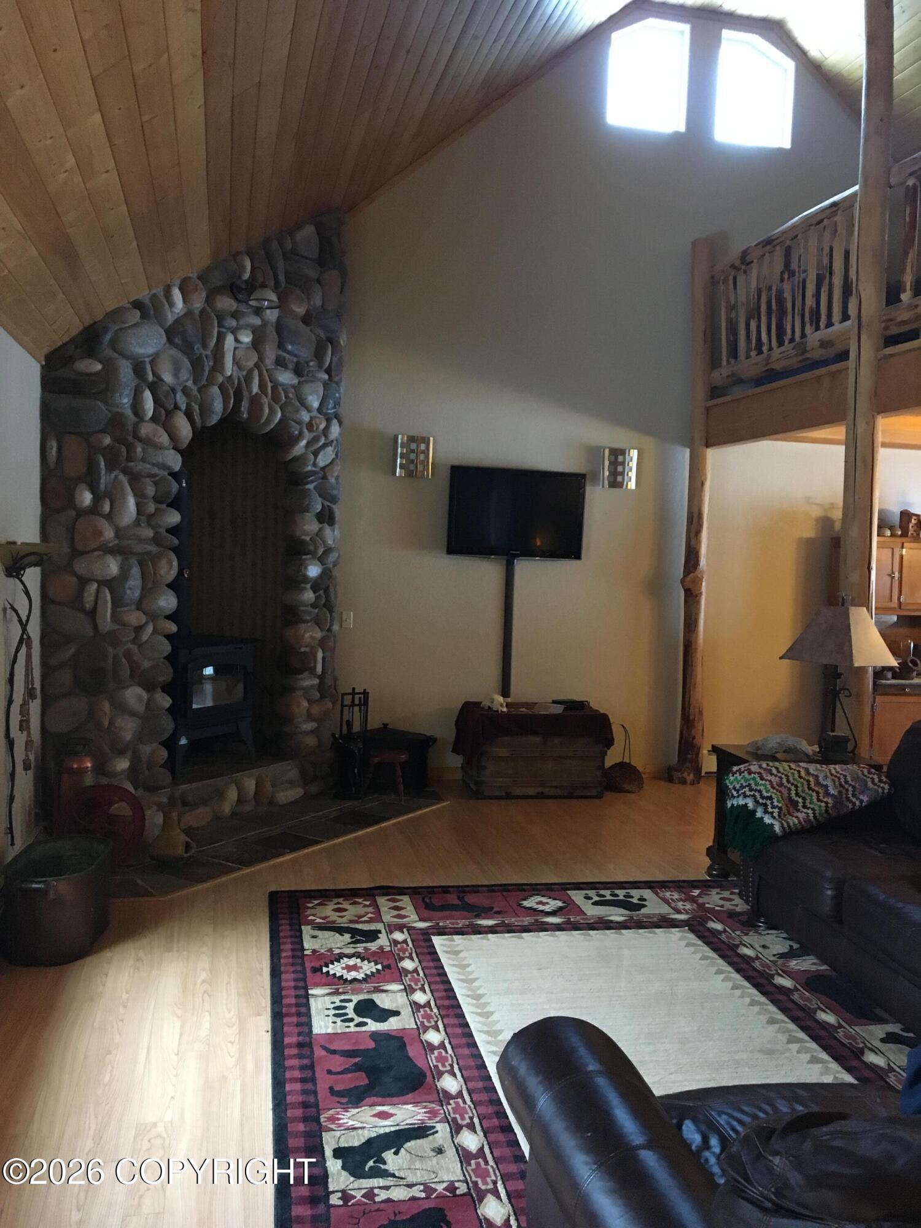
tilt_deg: -4.1
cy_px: 614
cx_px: 460
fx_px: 1029
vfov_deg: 61.7
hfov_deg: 48.2
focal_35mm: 29
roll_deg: -2.0
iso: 200
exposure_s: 1/30
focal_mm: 4.15
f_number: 2.2
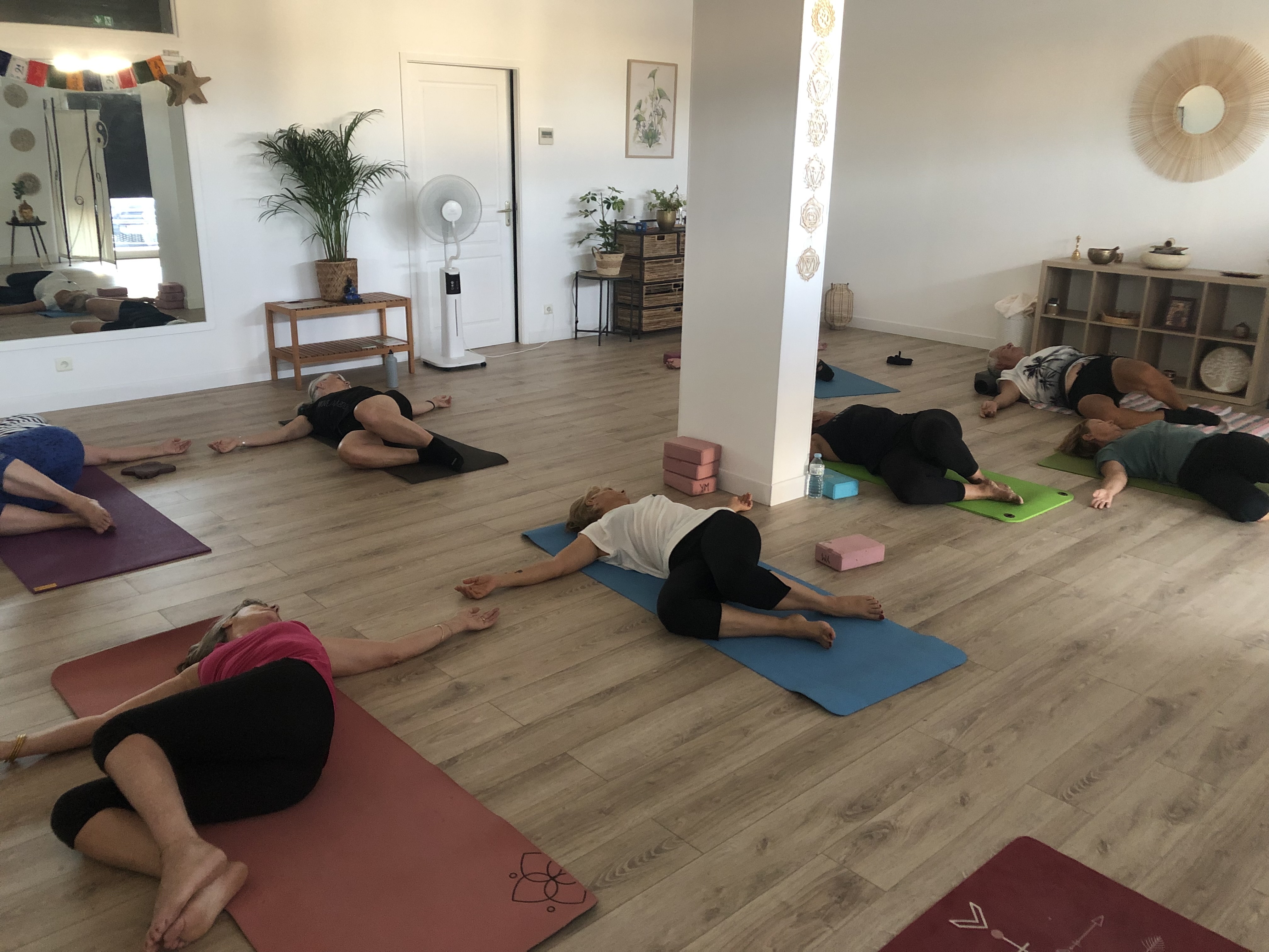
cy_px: 476
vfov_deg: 49.7
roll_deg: -1.9
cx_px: 634
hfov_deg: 63.4
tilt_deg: -15.7
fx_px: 1026
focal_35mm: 28
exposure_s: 1/15
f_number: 1.8
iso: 80
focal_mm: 3.99
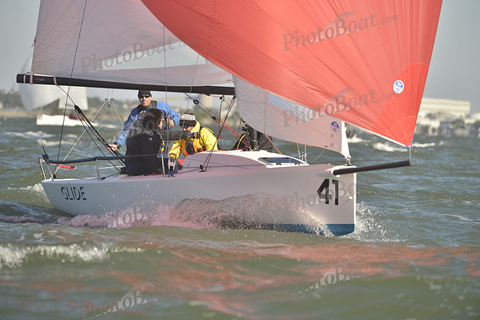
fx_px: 4134
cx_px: 240
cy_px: 160
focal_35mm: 310
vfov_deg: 4.4
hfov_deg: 6.6
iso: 200
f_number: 5.6
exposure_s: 1/1000
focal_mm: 310
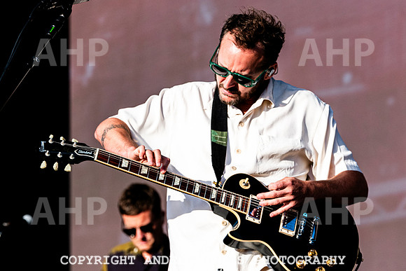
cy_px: 78
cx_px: 216
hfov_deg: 8.9
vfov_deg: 5.9
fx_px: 2608
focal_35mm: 231
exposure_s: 1/2000
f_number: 5
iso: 250
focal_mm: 145
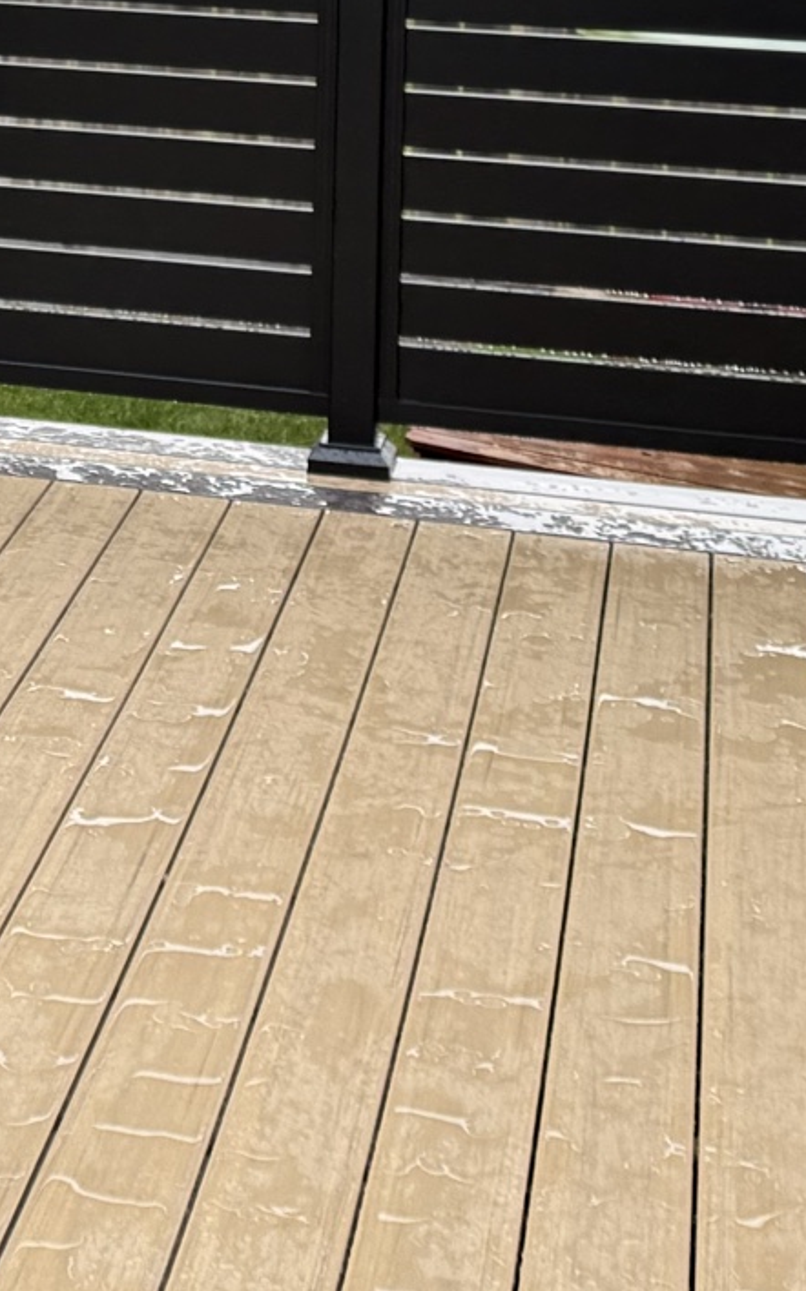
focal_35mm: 92
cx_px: -284
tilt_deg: -3.4
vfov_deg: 21.1
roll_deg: -0.8
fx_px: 3236
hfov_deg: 13.6
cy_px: -222
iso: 100
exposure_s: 1/627
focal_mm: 6.76
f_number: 1.78
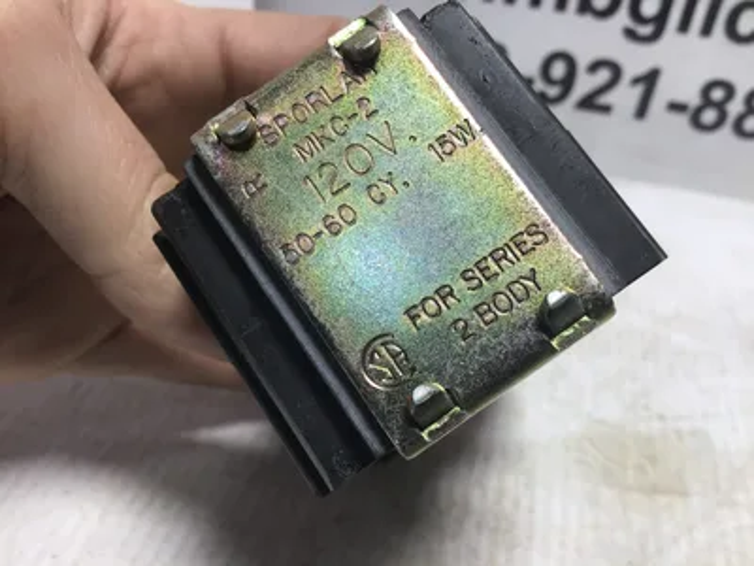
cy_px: 283
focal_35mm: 31
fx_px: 675
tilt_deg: -36.6
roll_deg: -8.5
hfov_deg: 58.4
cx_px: 377
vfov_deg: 45.4
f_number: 2.4
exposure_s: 1/120
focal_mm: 3.3
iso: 32
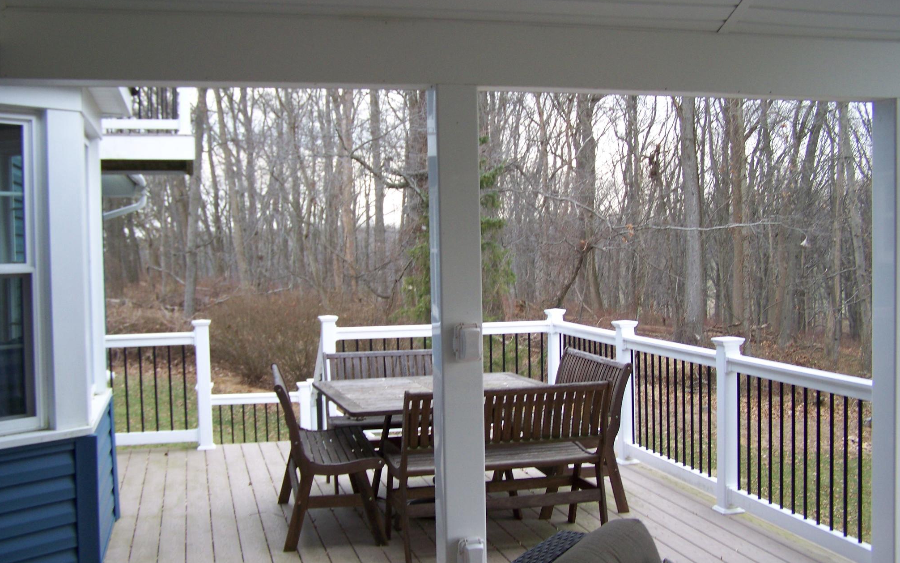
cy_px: 280
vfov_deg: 31.3
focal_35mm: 41
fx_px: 1006
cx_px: 456
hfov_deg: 48.2
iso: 64
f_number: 2.8
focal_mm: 6.3
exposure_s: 1/60
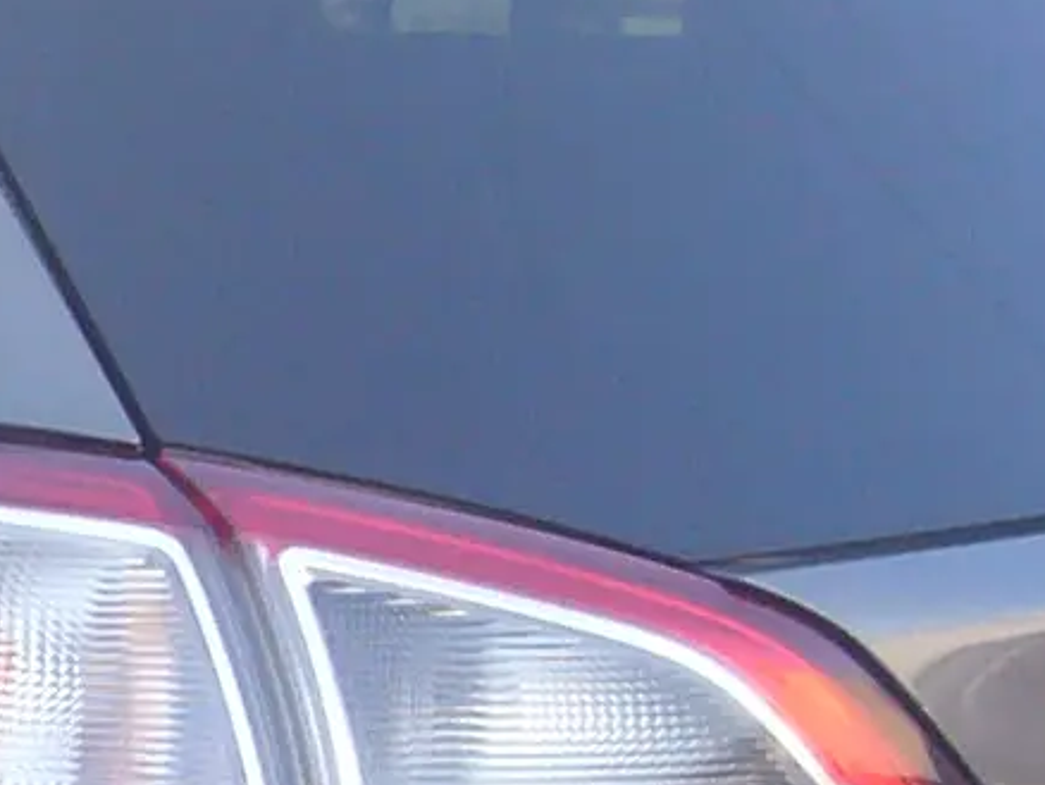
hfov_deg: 10.7
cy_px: 773
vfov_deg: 8.2
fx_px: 5437
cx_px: -437
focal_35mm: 180
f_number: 2.8
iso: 80
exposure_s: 1/125
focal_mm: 4.6
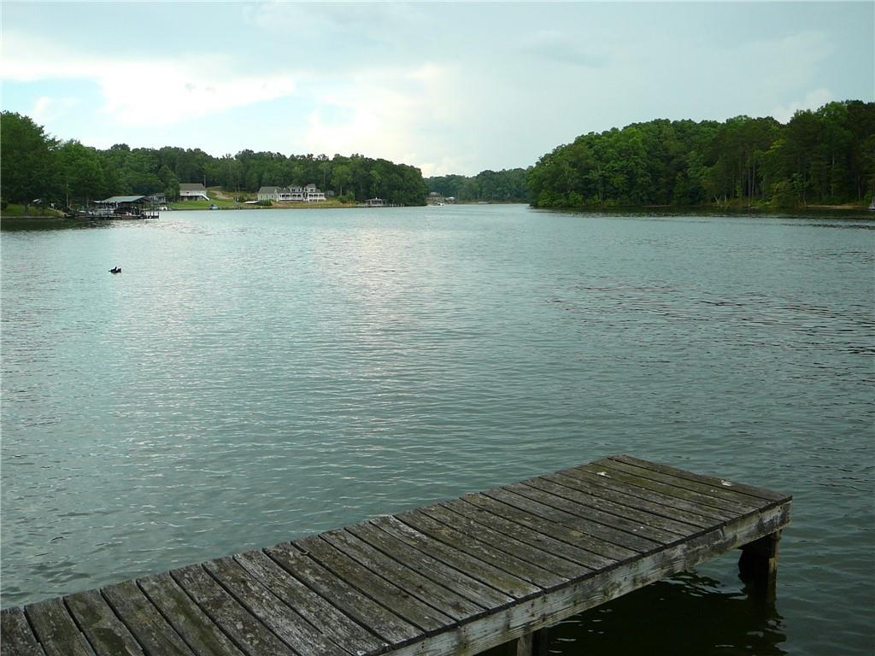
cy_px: 328
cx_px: 438
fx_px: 885
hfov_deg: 52.6
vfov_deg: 40.7
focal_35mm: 35
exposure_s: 1/250
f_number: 2.8
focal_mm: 5.2
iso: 80
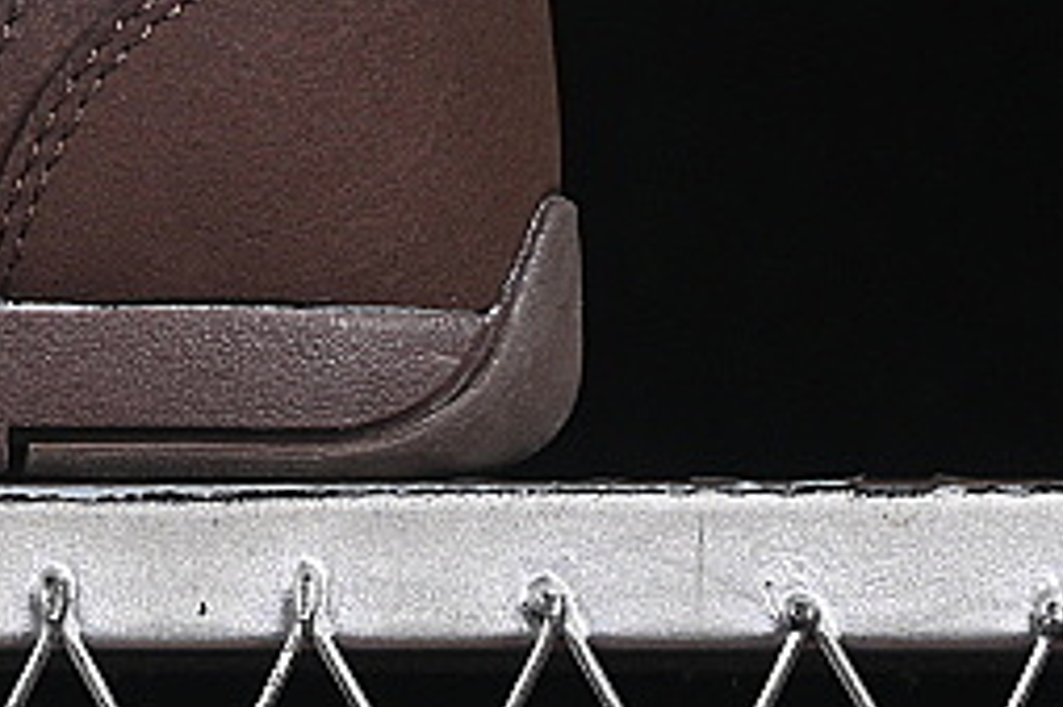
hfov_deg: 6.3
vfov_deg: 4.3
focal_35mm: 319
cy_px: -452
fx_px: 9413
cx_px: -866
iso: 160
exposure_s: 1/60
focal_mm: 50
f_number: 6.3
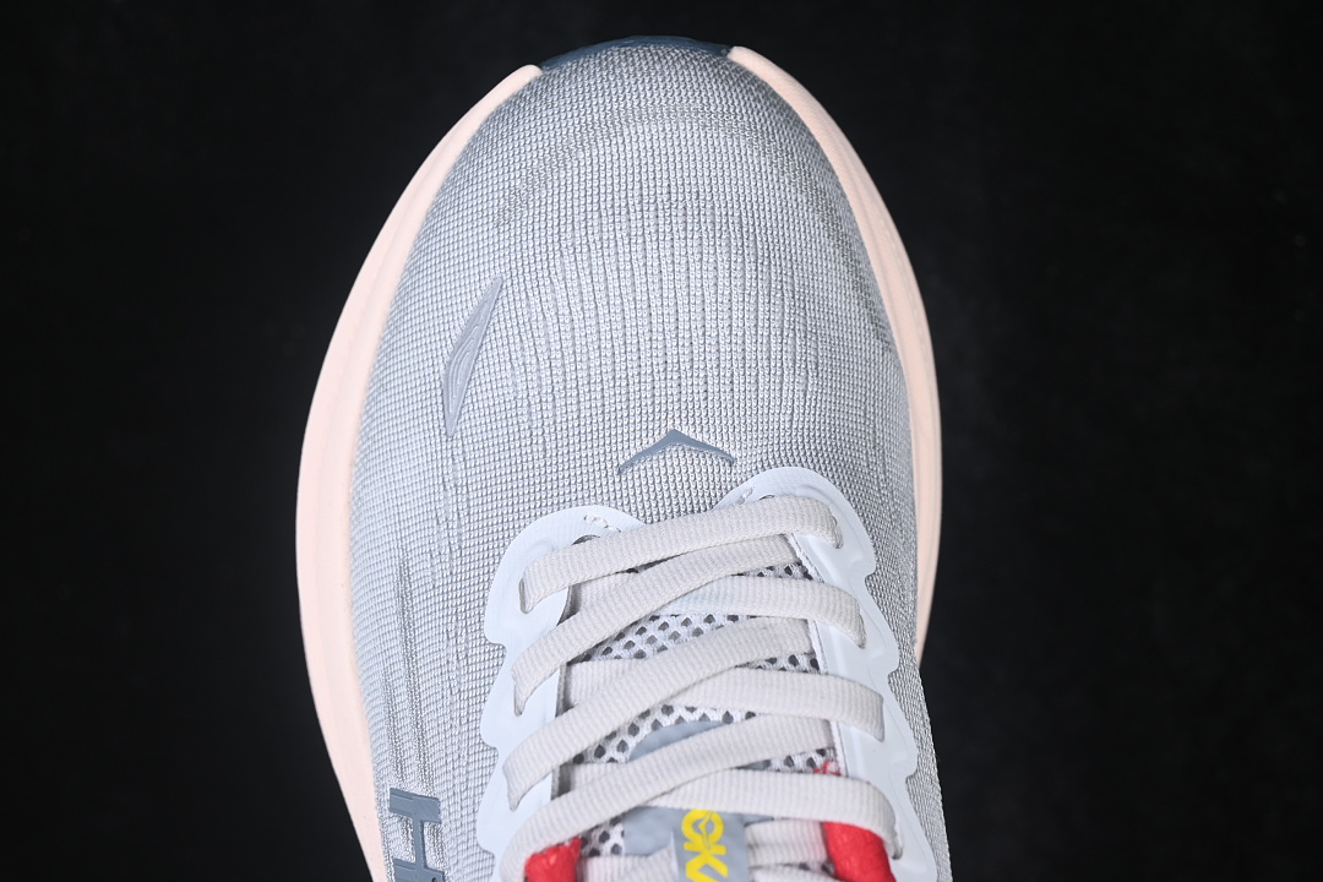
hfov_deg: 27.0
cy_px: 441
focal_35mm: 75
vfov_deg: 18.2
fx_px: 2756
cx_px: 662
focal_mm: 50
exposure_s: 1/60
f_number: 7.1
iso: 160
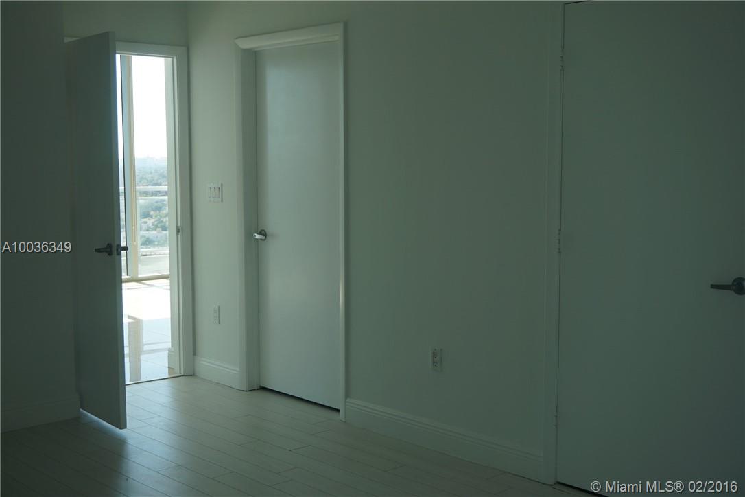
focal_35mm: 45
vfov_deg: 29.9
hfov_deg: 43.6
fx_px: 931
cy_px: 248
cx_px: 372
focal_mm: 30
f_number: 5
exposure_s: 1/160
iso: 100
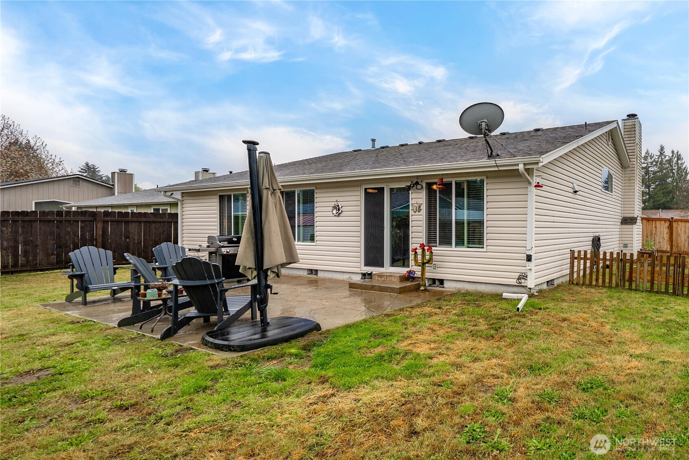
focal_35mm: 16
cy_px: 230
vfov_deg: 73.8
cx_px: 344
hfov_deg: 96.7
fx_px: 306
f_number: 7.1
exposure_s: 1/60
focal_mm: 16
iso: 80
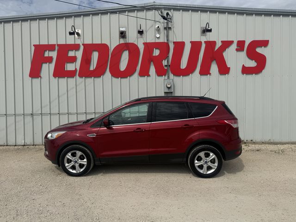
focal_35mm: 24
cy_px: 111
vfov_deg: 56.8
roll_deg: +0.6
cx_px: 148
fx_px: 205
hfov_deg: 71.6
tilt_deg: -1.6
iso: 80
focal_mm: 6.76
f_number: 1.78
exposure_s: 1/9091
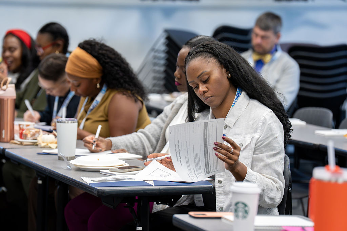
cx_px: 174
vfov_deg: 8.3
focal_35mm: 165
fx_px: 1591
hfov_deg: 12.5
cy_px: 116
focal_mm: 165
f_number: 4
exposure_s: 1/200
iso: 3200
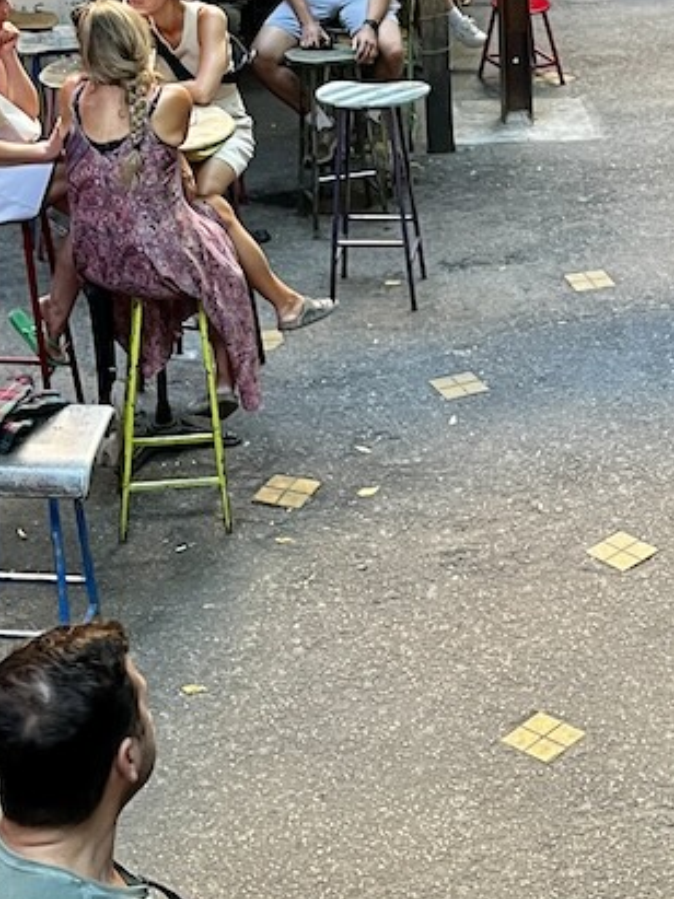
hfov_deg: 17.6
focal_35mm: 81
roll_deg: -0.5
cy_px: 195
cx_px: 724
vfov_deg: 23.8
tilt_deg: -18.9
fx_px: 2104
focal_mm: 5.1
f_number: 1.6
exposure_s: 1/50
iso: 125
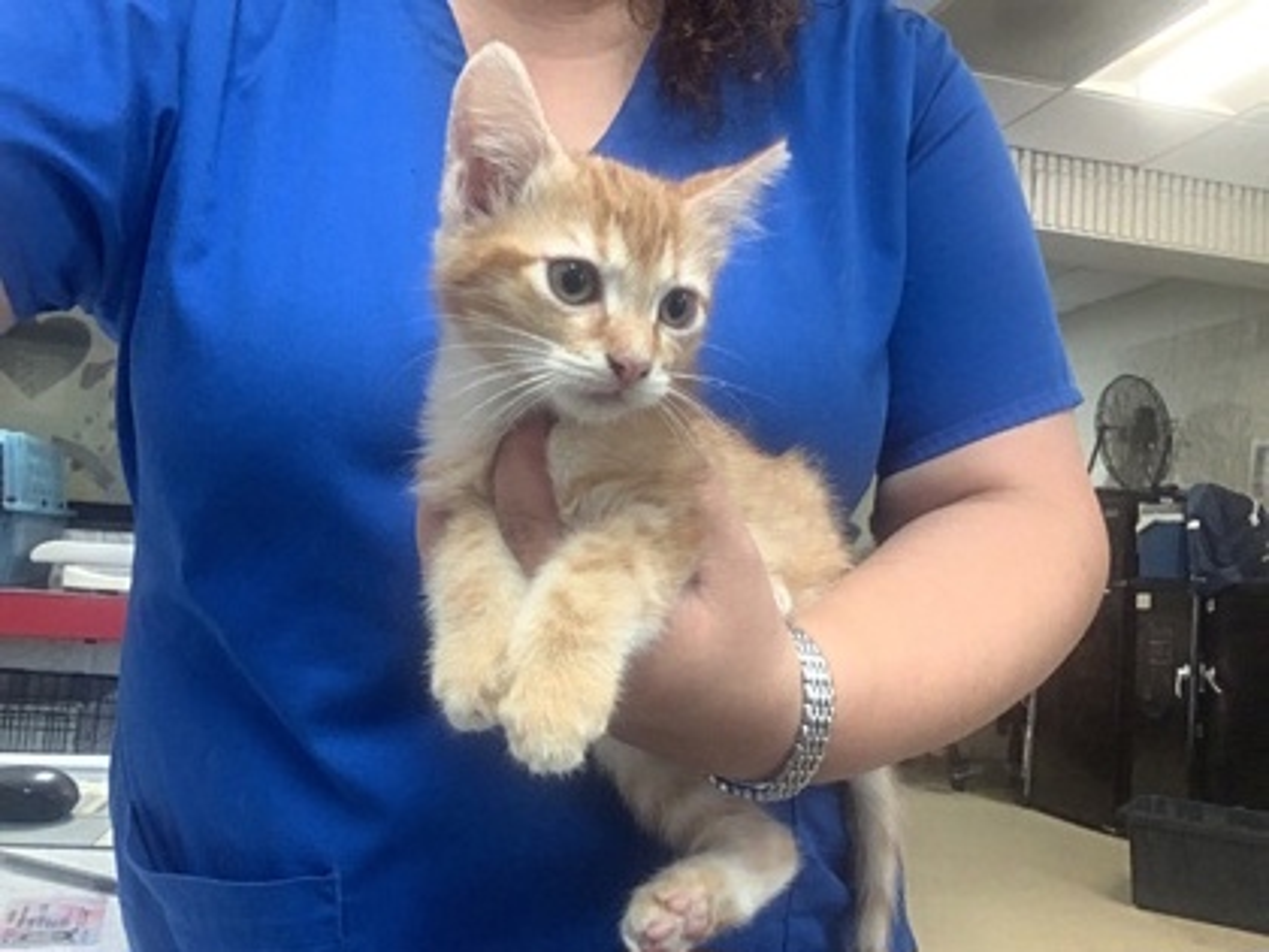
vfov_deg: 45.4
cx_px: 634
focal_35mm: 31
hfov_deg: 58.4
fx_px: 1136
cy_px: 476
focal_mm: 2.15
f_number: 2.4
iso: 250
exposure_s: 1/60
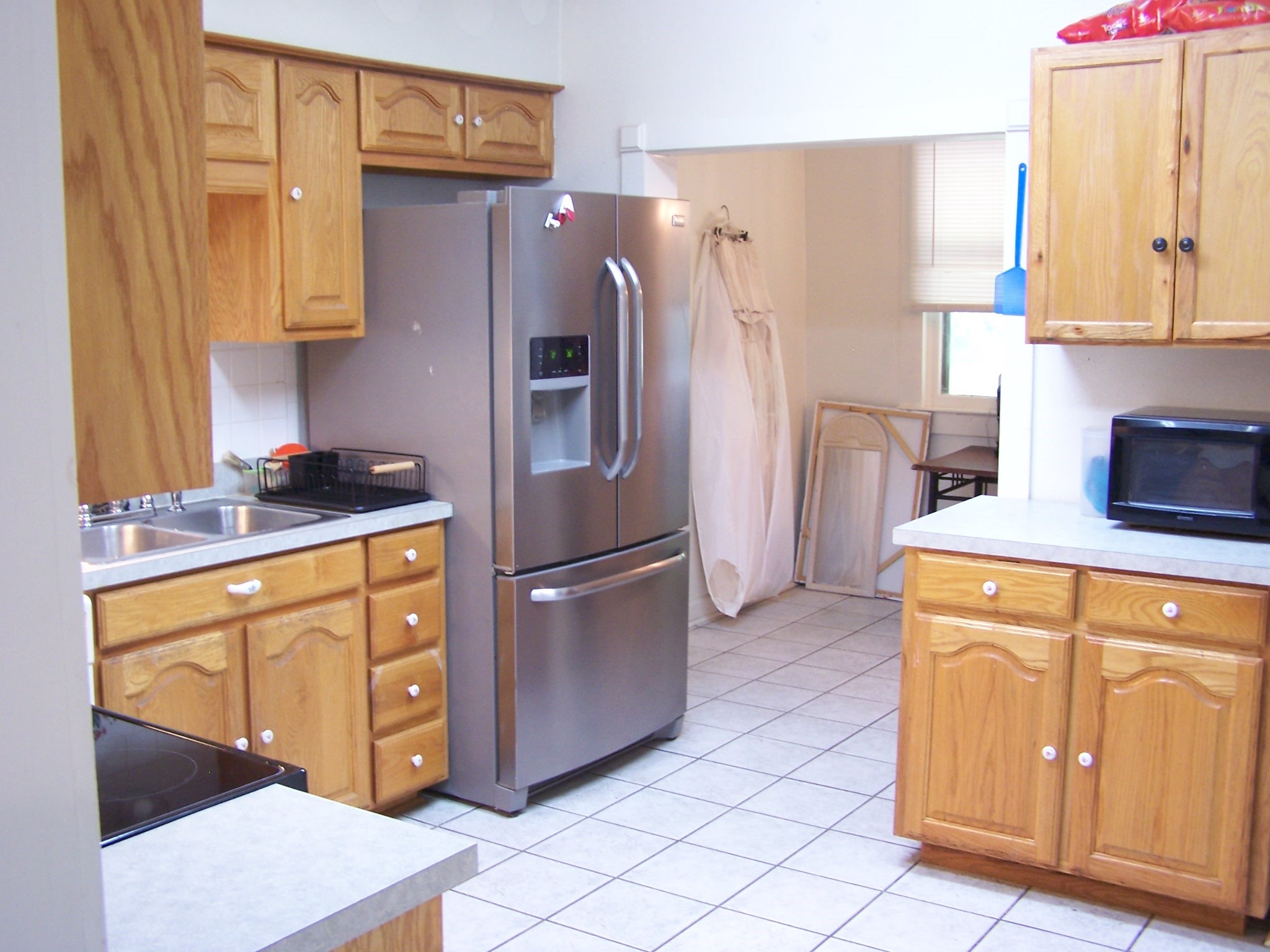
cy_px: 476
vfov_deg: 37.7
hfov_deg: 49.0
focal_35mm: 38
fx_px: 1394
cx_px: 635
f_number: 2.8
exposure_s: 1/10
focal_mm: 6.3
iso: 140
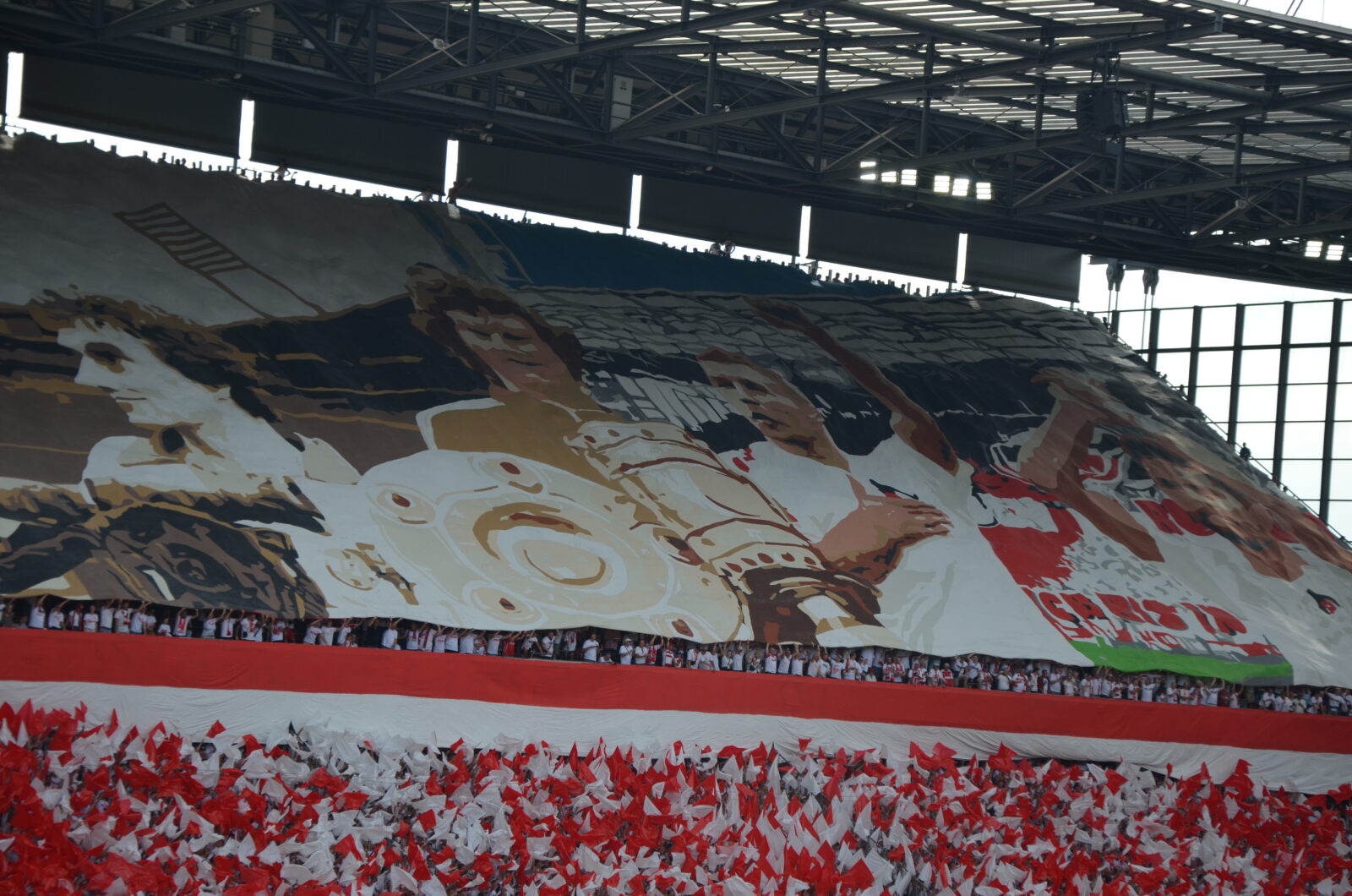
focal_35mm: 93
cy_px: 448
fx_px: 3486
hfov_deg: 22.0
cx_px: 676
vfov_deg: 14.6
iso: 200
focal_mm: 62
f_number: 5.6
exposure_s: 1/500
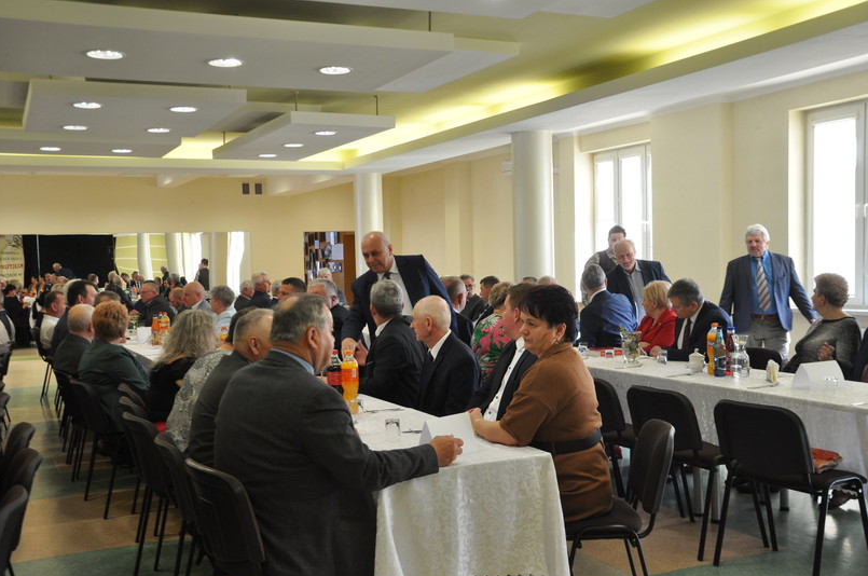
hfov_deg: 47.9
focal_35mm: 41
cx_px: 414
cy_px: 310
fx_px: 976
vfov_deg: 32.9
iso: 400
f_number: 4
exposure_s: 1/60
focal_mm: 25
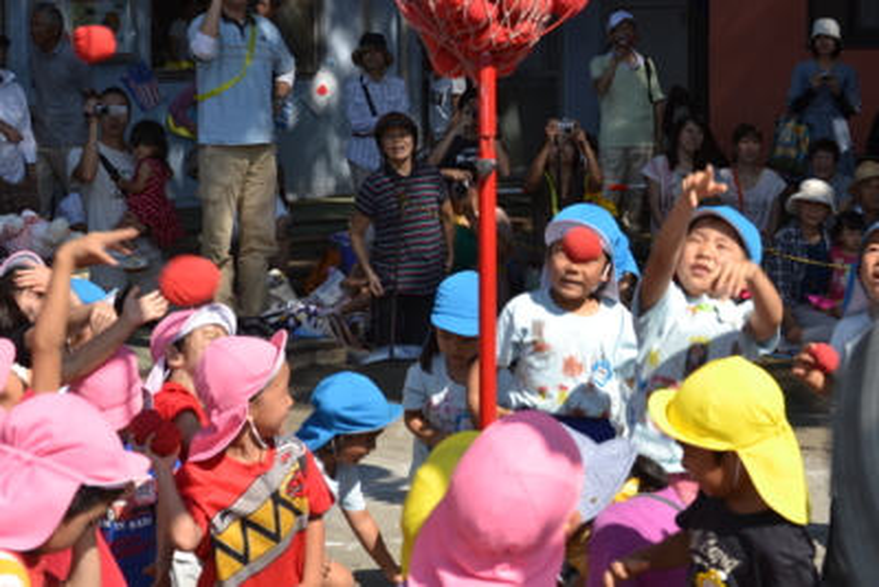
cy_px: 294
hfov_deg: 24.6
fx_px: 2015
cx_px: 440
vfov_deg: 16.6
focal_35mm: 82
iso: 100
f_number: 10
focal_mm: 55
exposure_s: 1/200
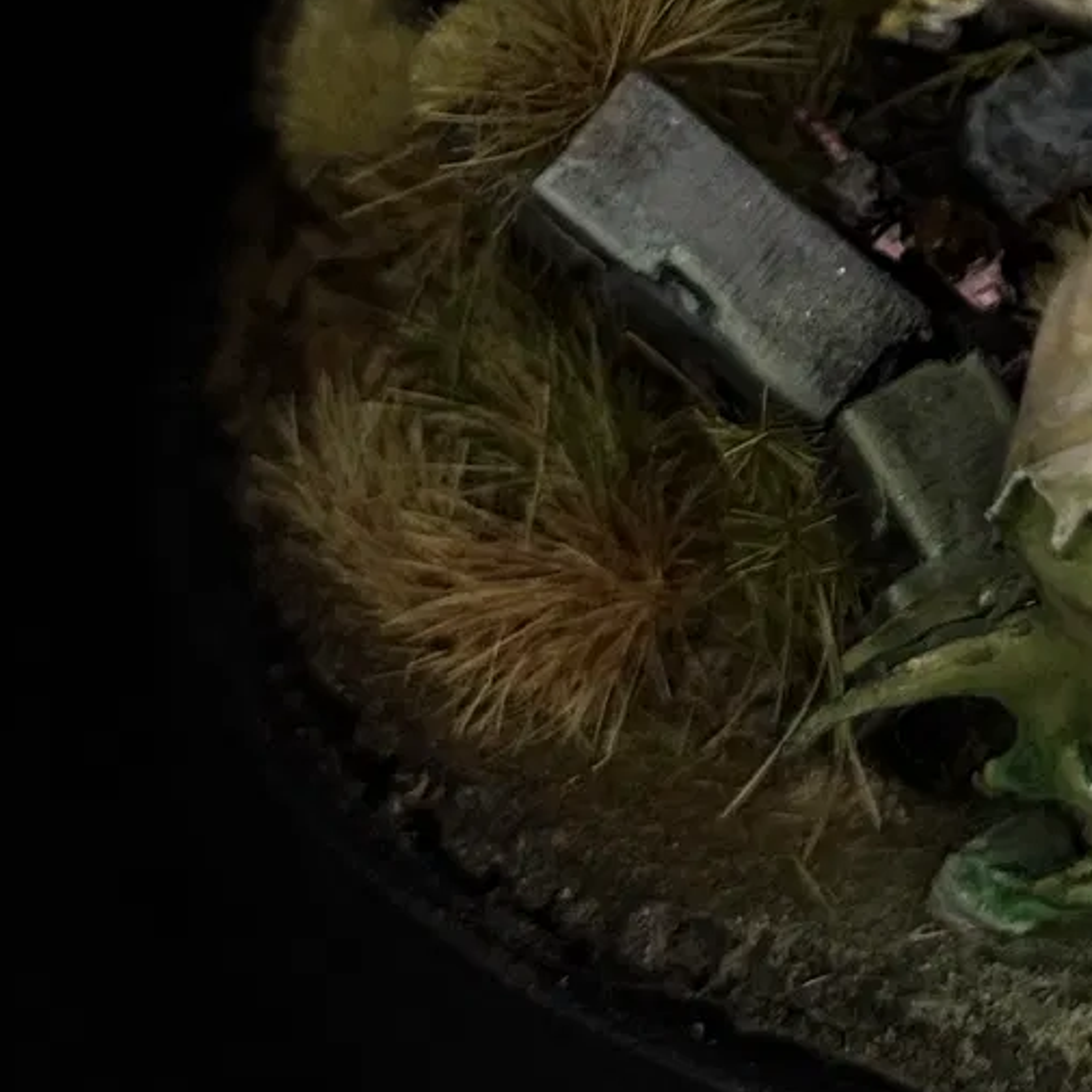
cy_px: -394
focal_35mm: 168
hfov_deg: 10.2
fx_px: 5996
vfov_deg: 10.2
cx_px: 1429
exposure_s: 1/47
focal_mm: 6.76
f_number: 1.78
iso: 250
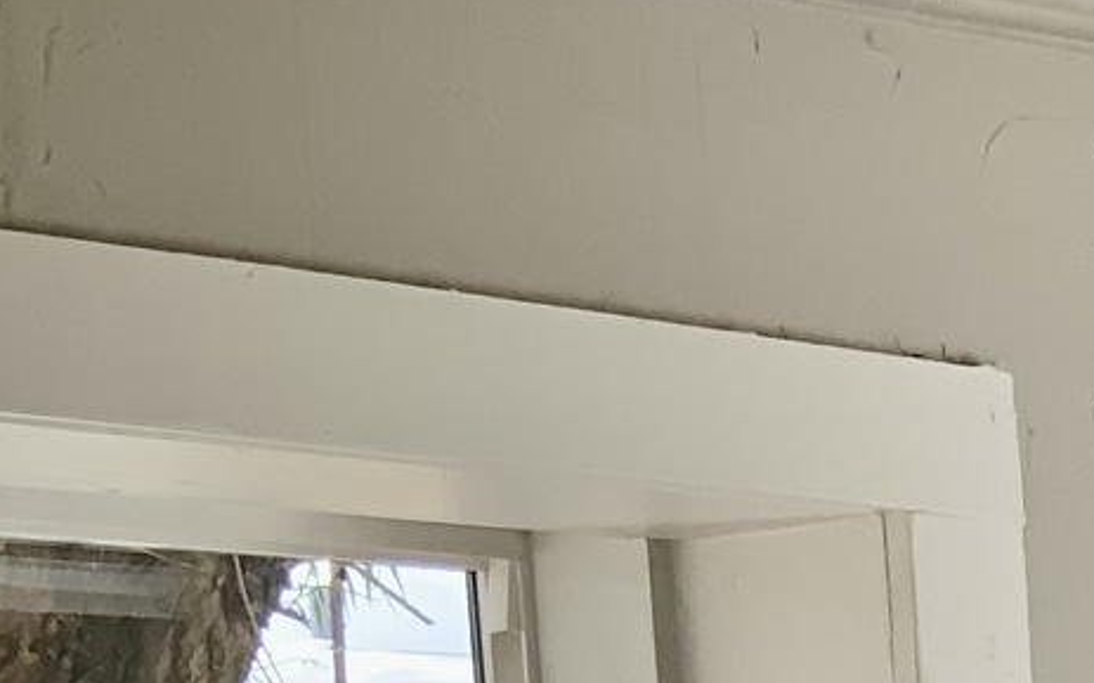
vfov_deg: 8.8
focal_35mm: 136
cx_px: 2016
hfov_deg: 13.6
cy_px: 1595
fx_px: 4053
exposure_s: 1/276
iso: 16
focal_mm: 3
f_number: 1.8
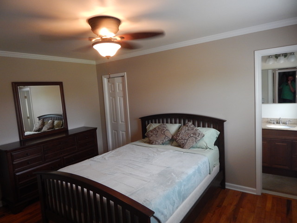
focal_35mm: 23
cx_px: 148
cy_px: 112
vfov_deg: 58.9
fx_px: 197
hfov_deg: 73.9
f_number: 3
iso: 320
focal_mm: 4
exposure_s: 1/30
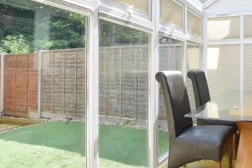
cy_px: 66
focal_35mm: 26
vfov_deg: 49.2
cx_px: 213
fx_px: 182
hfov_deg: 61.5
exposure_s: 1/320
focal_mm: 10
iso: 400
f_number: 9
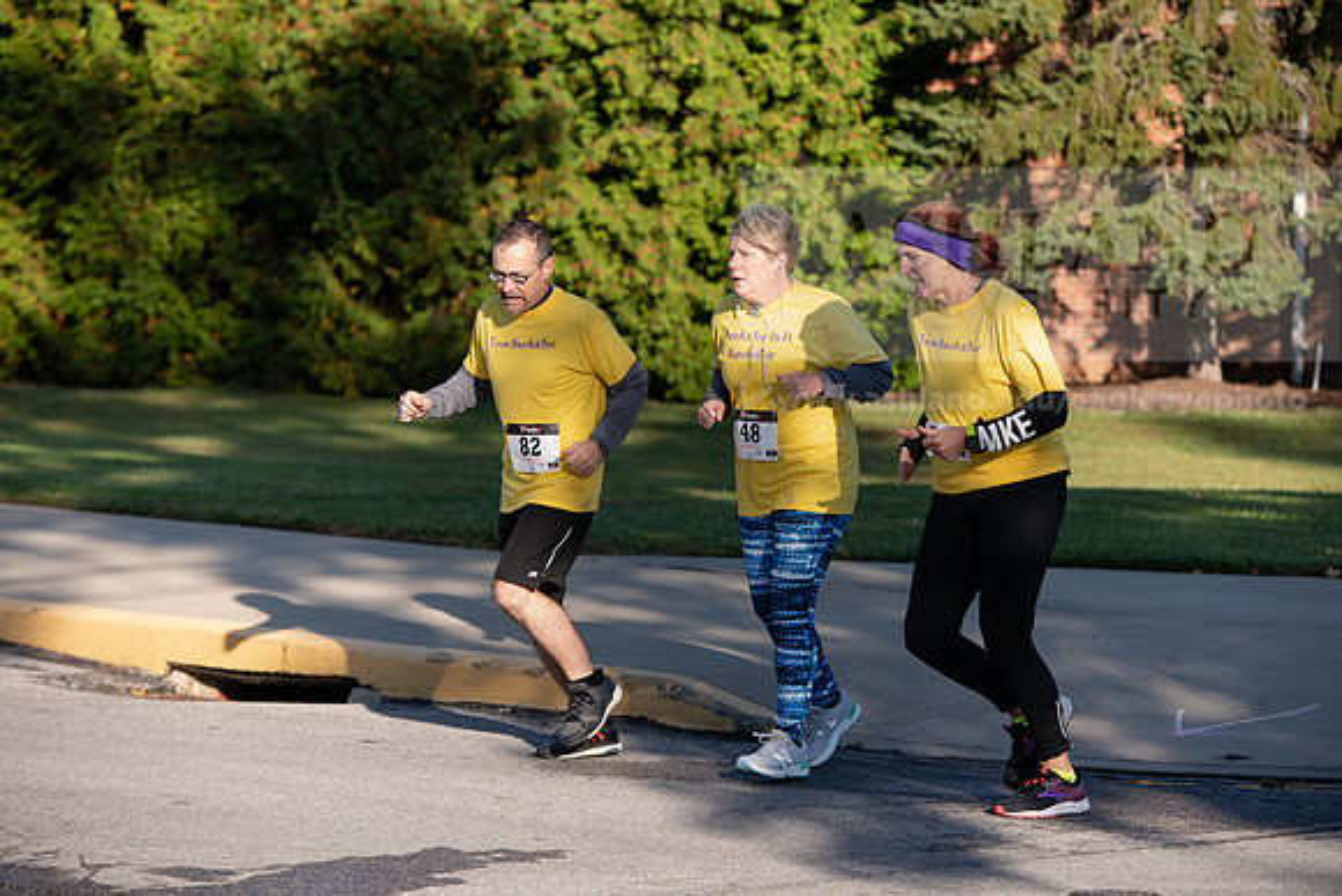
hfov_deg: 16.4
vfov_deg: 11.0
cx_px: 671
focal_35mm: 125
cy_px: 448
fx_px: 4661
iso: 200
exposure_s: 1/640
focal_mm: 125
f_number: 4.5
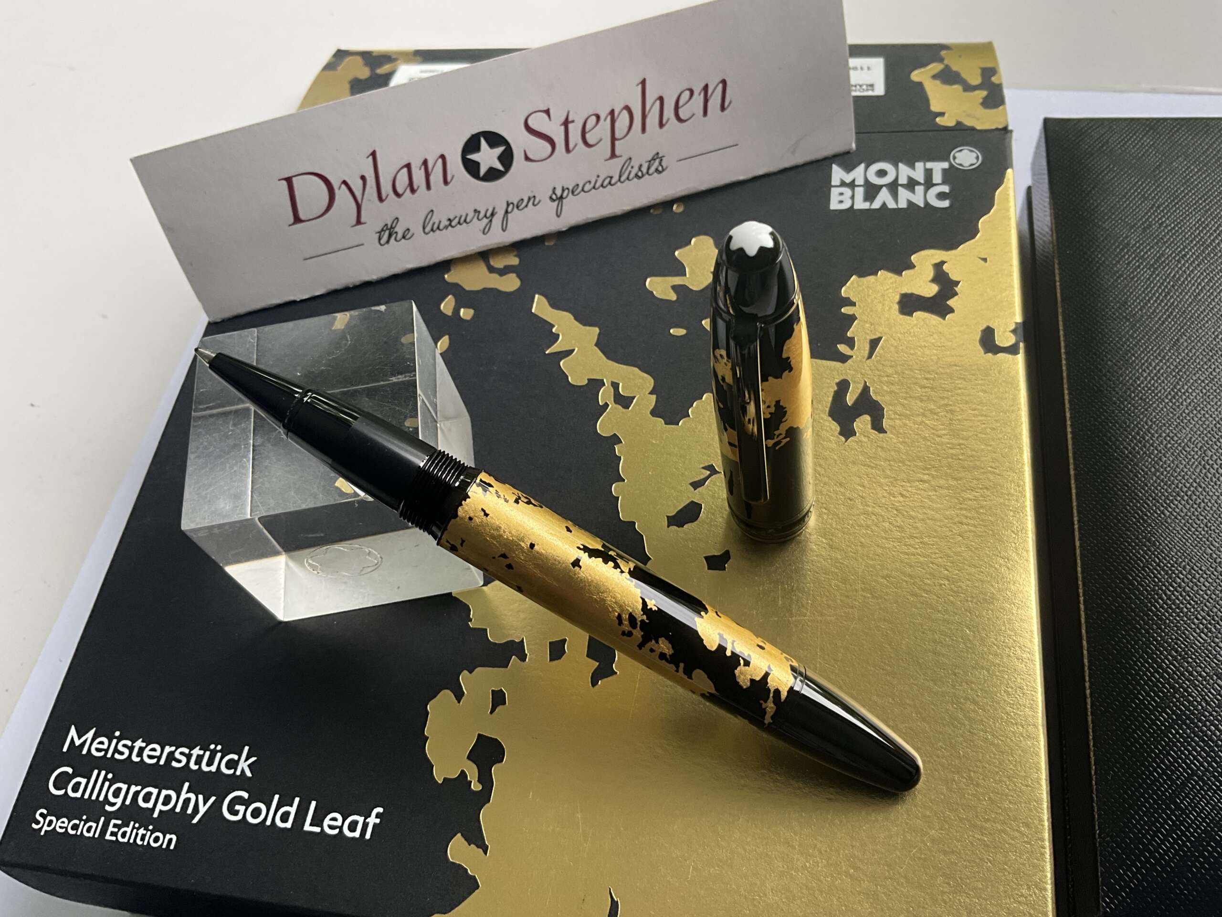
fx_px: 1024
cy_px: 458
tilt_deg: -59.0
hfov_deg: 61.7
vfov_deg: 48.2
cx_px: 611
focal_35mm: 29
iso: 50
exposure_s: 1/122
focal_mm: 3
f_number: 1.8
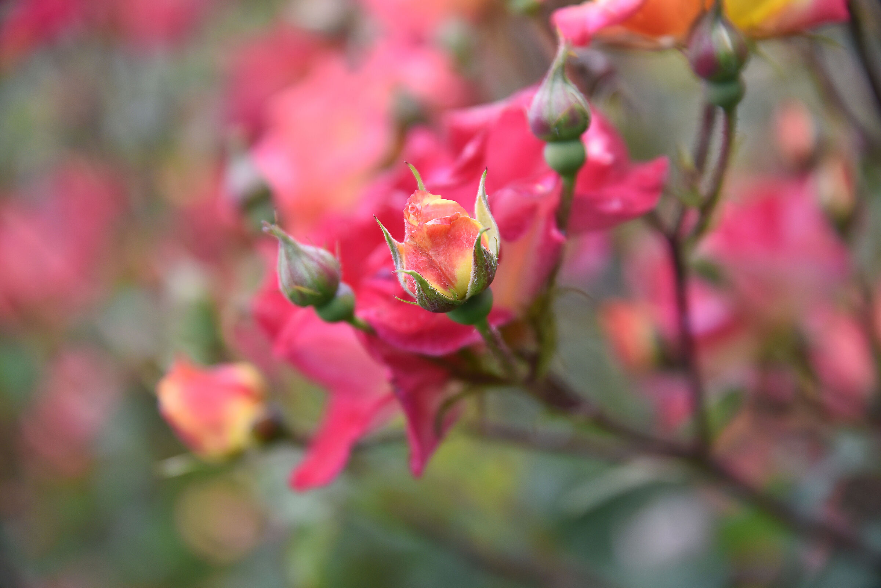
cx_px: 440
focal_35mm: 105
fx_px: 2570
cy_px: 294
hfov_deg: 19.4
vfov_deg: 13.1
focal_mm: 105
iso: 1000
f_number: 4
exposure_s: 1/2000
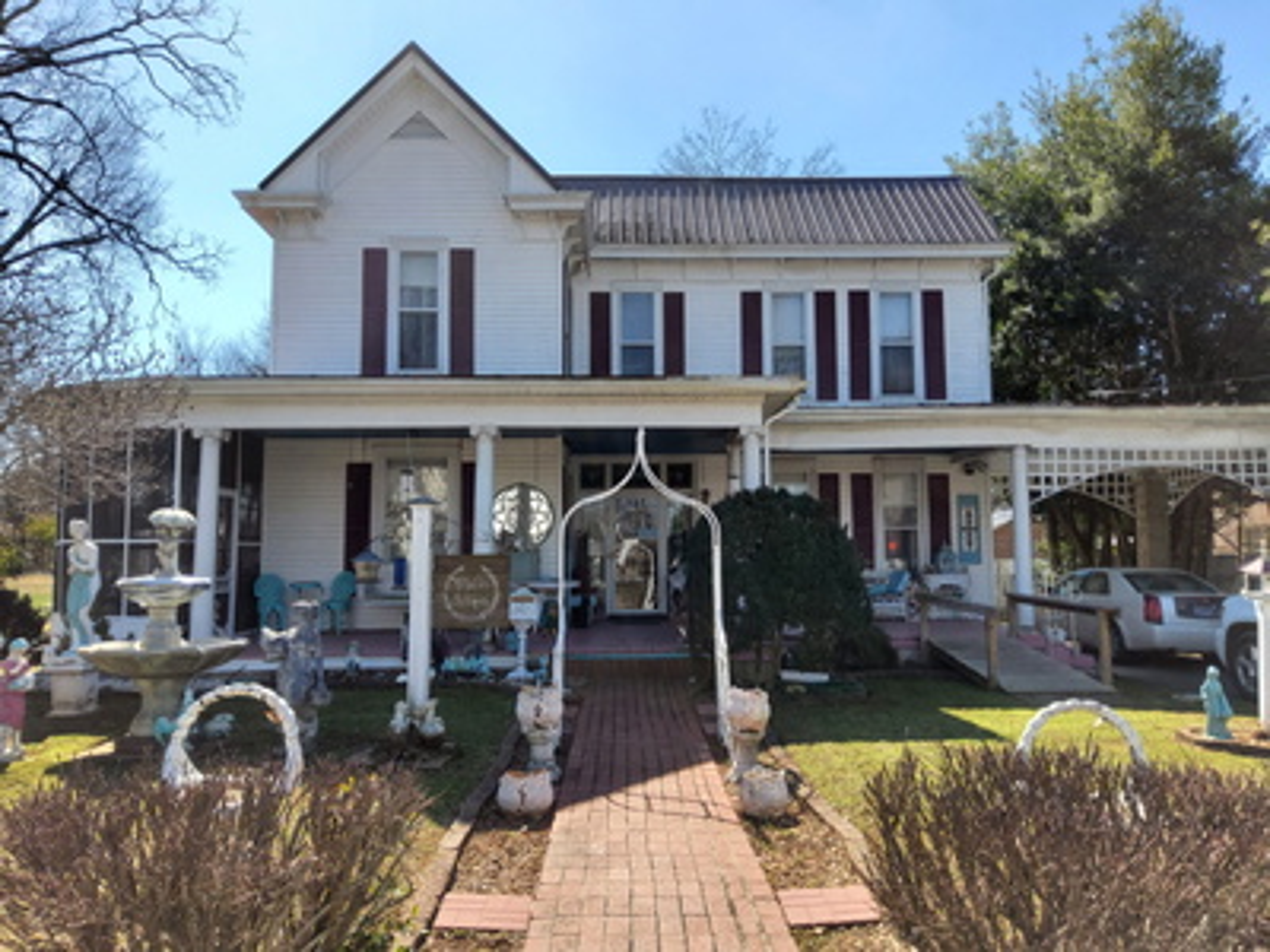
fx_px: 954
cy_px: 476
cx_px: 635
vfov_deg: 53.1
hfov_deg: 67.3
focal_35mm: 26
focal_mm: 3.08
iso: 50
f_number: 2
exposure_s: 1/1053
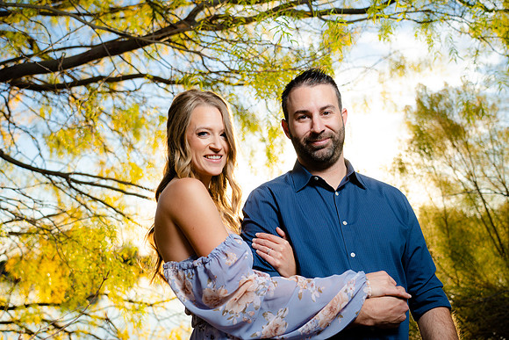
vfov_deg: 31.2
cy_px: 170
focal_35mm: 43
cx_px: 254
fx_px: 608
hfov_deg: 45.4
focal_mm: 43
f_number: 4
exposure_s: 1/250
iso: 50
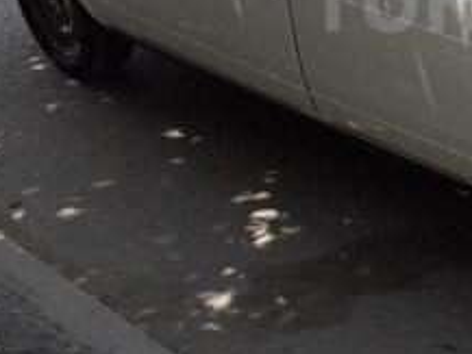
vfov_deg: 17.0
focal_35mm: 85
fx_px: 1160
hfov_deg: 21.7
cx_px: 531
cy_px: -1
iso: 40
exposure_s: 1/512
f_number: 1.9
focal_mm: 3.7
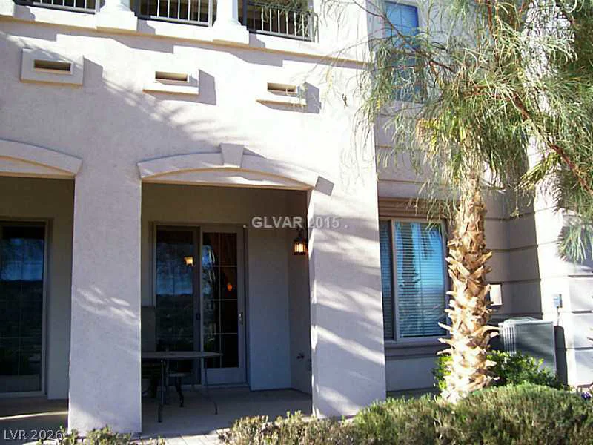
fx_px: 582
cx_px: 296
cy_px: 222
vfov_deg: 41.8
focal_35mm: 34
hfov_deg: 54.0
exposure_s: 1/303
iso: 80
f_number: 2.7
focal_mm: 5.6
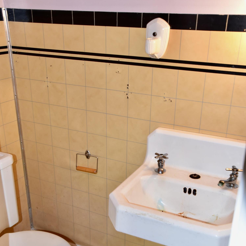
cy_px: 163
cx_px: 121
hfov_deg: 39.2
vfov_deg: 38.7
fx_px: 346
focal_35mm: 43
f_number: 4
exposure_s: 1/60
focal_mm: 22
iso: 800
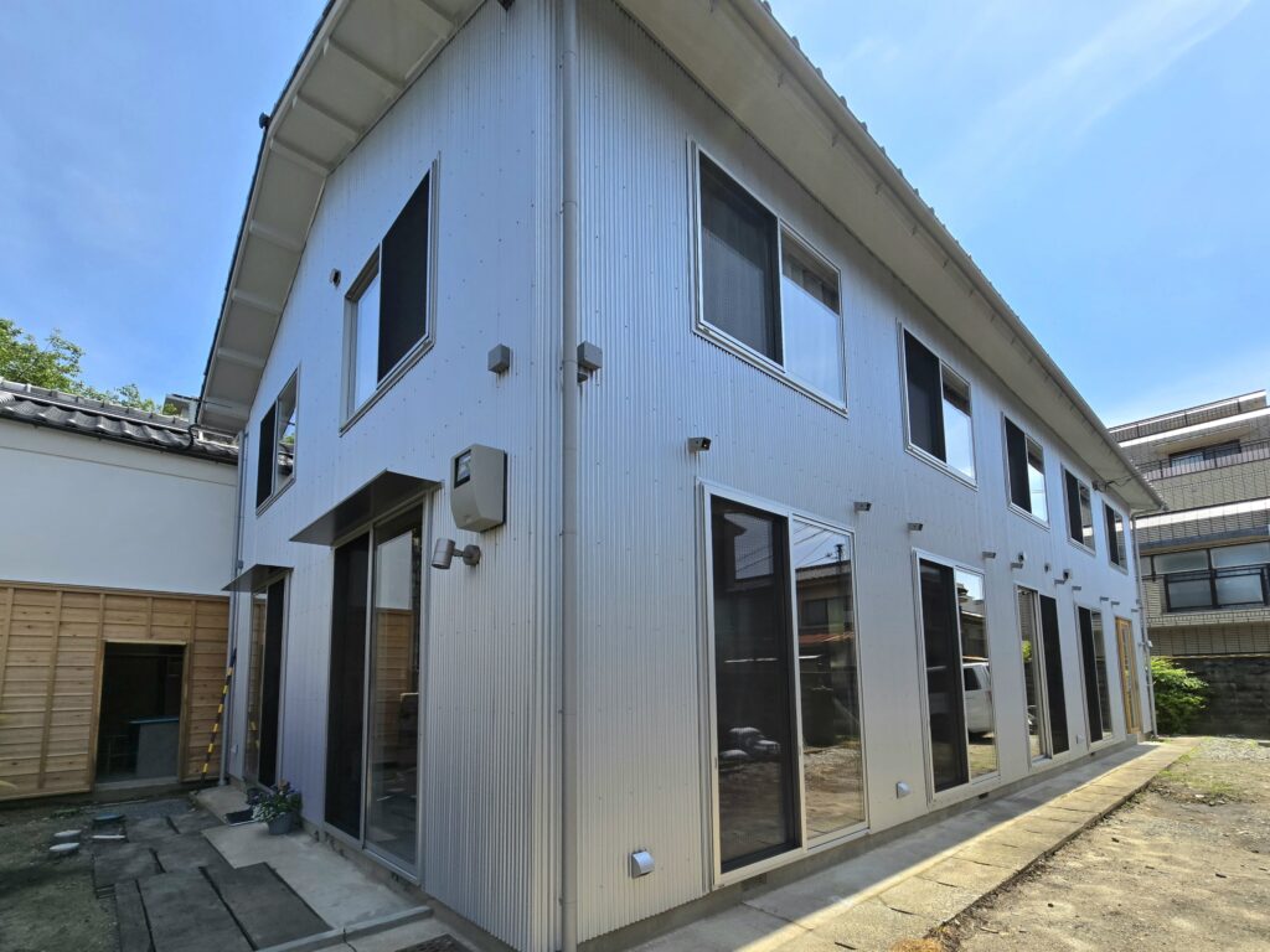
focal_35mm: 13
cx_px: 635
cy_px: 476
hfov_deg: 106.2
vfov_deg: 89.9
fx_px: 477
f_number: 2.2
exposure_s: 1/2500
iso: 50
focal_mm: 2.2
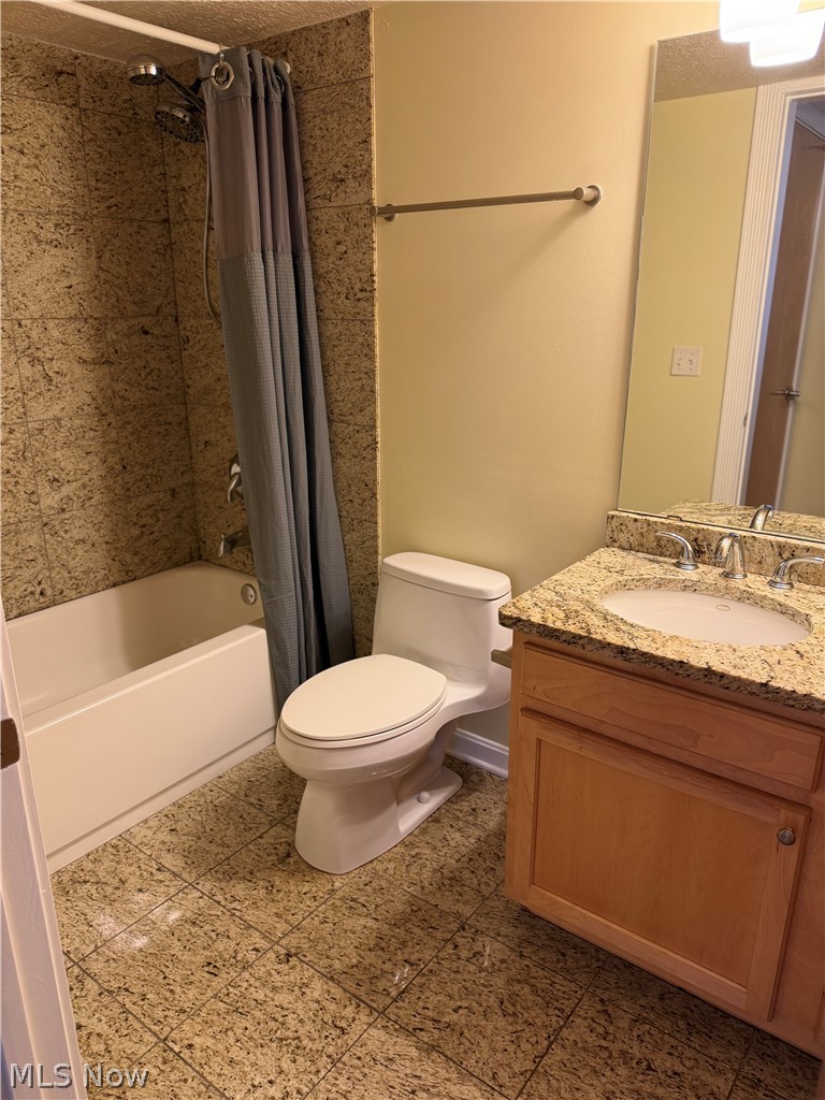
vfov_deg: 71.6
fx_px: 763
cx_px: 412
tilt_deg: -17.9
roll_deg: +0.1
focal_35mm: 24
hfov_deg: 56.8
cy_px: 550
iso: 160
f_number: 1.78
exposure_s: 1/60
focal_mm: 6.76
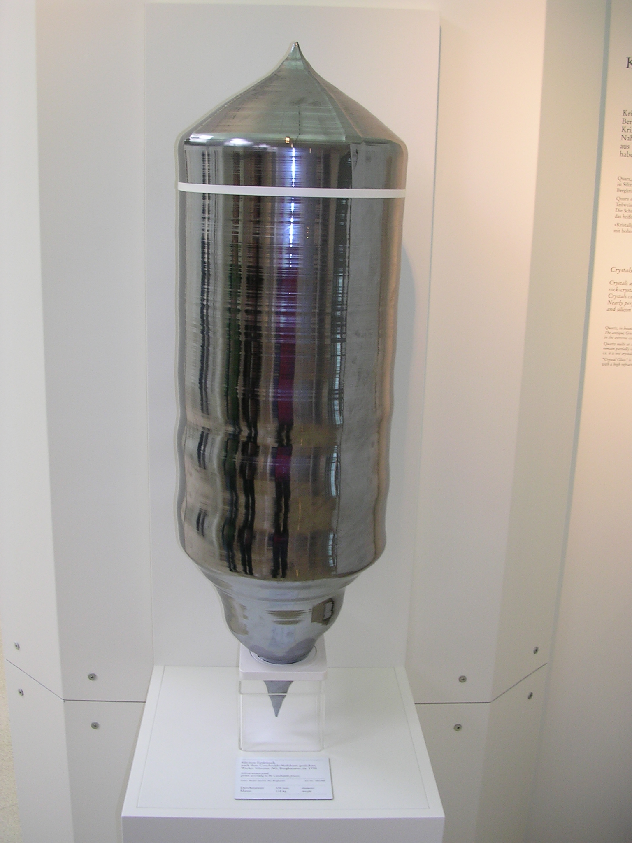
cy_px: 422
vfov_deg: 49.0
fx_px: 925
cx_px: 316
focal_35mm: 38
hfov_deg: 37.7
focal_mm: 5.8
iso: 50
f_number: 2.8
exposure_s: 1/30
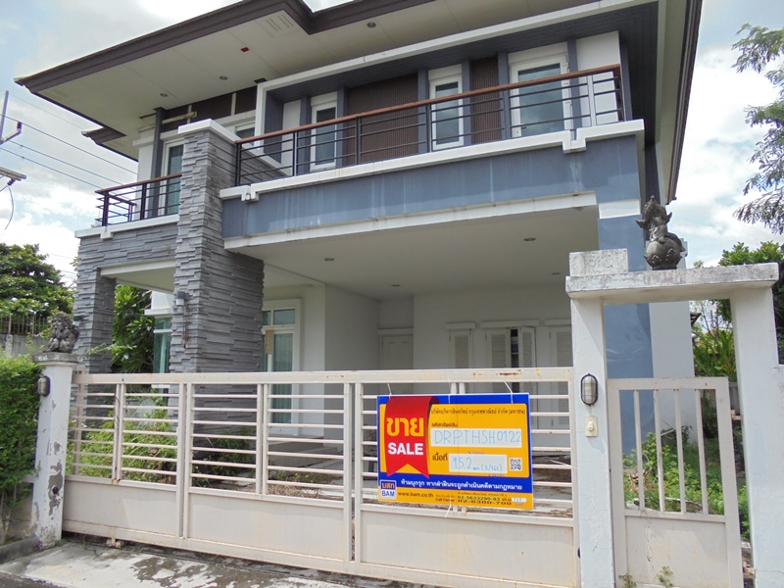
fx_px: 589
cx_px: 392
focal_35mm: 26
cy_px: 294
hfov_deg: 67.3
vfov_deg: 53.1
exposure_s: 1/640
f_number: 3.5
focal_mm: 4.6
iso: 100
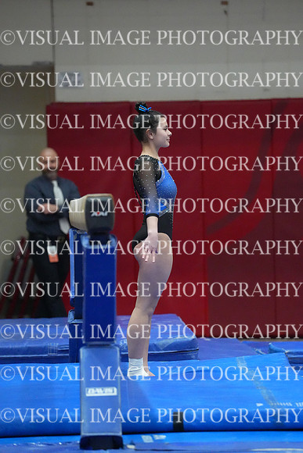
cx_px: 152
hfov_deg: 6.9
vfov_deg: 10.3
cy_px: 226
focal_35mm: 200
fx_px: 2523
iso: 16000
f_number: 4
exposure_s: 1/1250
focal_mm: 200
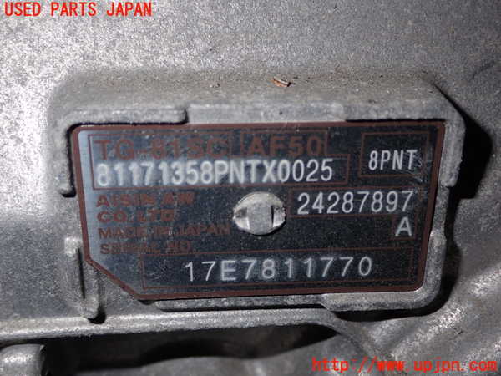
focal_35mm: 47
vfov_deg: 30.9
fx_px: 680
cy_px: 188
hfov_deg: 40.4
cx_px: 250
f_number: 9
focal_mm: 8.4
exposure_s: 1/50
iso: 200
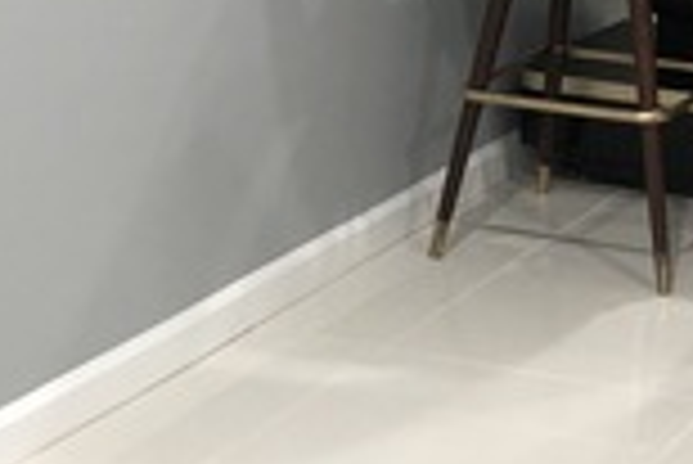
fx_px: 2428
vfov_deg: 10.9
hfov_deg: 16.0
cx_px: 682
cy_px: 230
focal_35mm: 126
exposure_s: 1/24
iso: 40
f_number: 1.8
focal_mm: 3.99
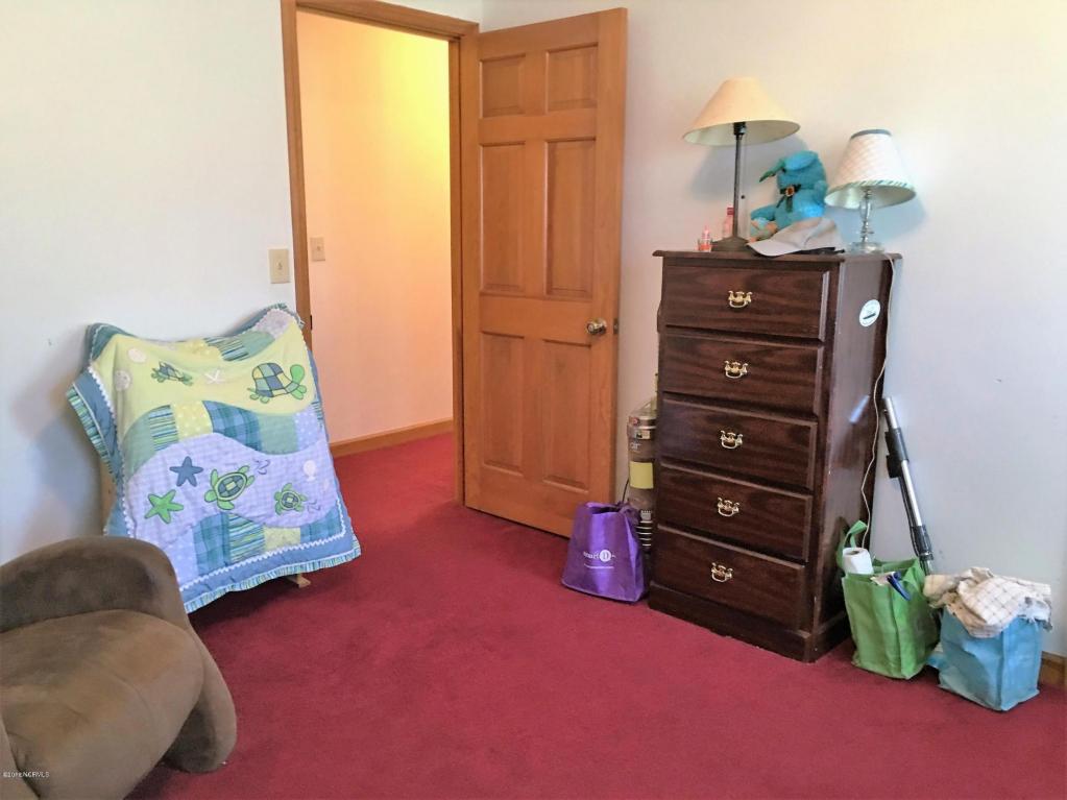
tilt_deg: -10.1
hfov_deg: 61.7
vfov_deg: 48.2
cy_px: 400
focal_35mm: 29
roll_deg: +1.5
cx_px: 534
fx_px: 894
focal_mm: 4.15
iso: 80
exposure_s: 1/8
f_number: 2.2
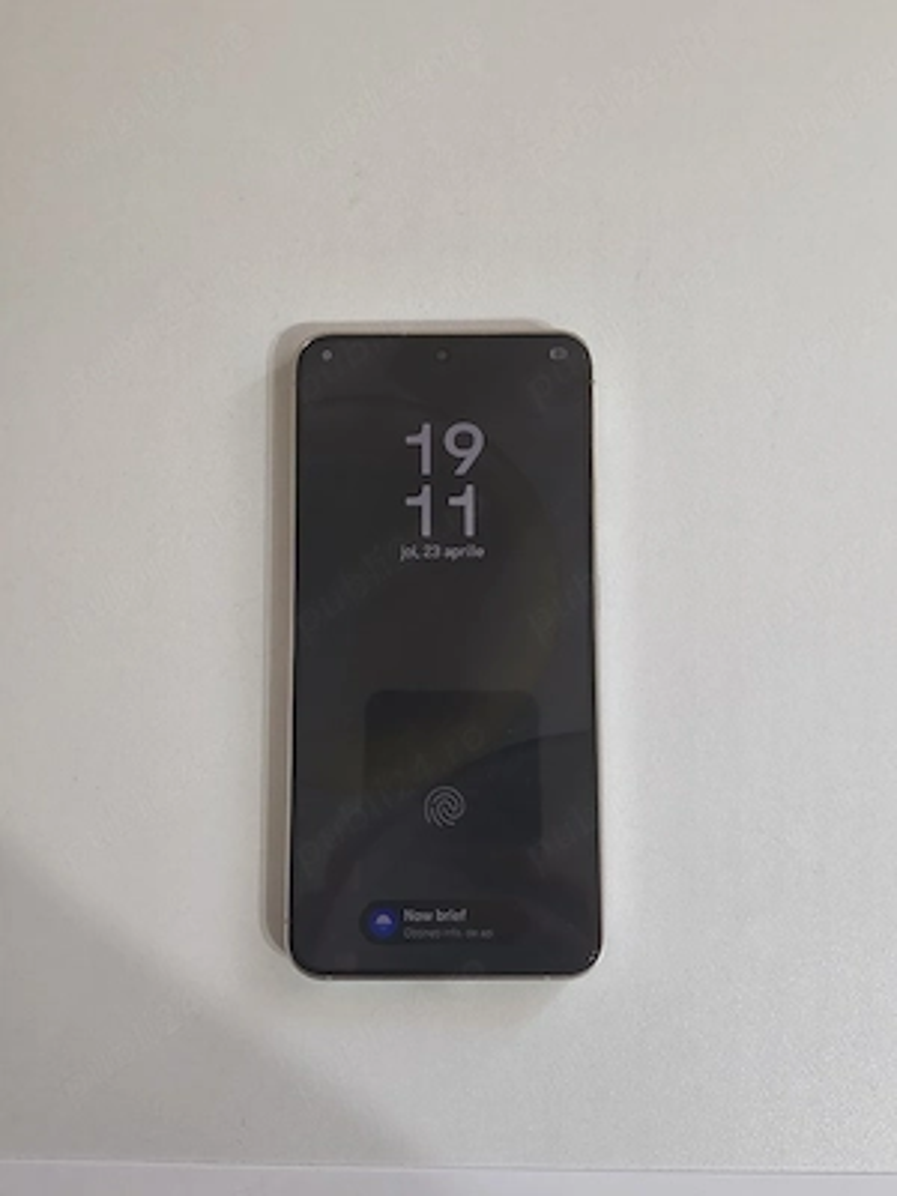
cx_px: 448
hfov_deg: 40.7
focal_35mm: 35
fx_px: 1209
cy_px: 598
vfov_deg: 52.6
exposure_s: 1/50.3
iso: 1000
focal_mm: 6.18
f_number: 1.65
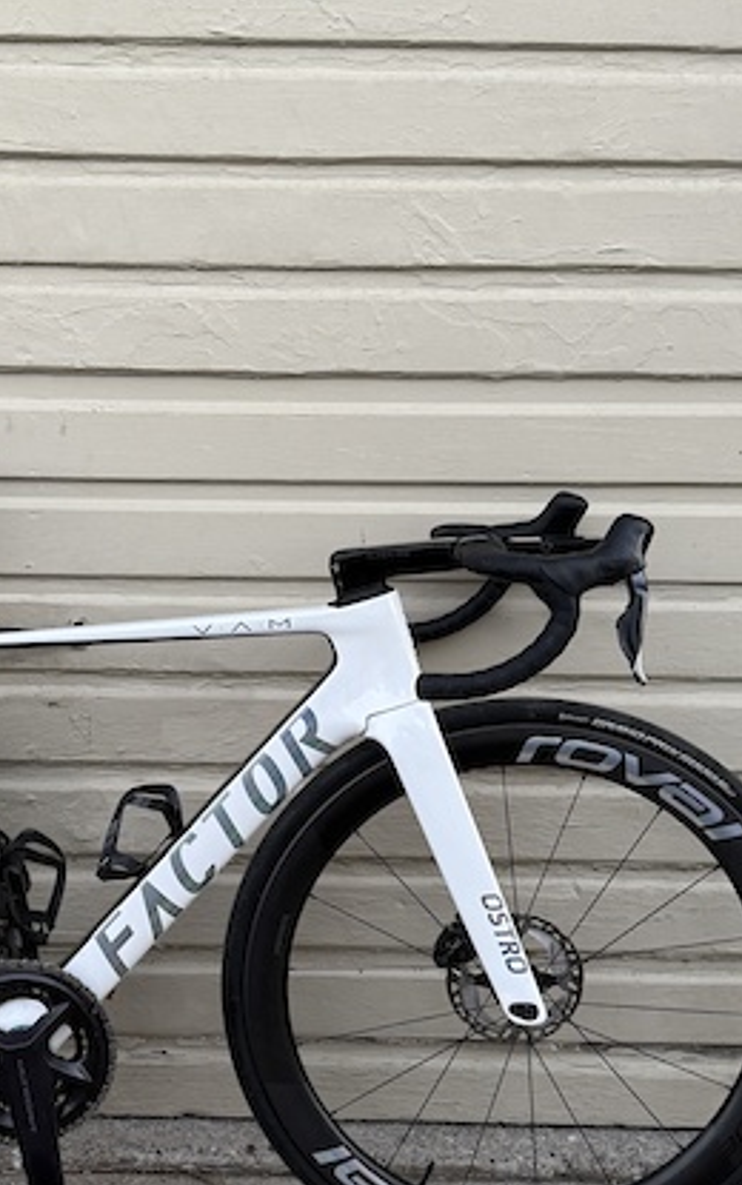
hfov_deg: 26.0
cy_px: 648
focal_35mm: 49
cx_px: 183
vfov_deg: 41.0
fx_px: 1583
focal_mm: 6.76
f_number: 1.78
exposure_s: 1/89
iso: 200
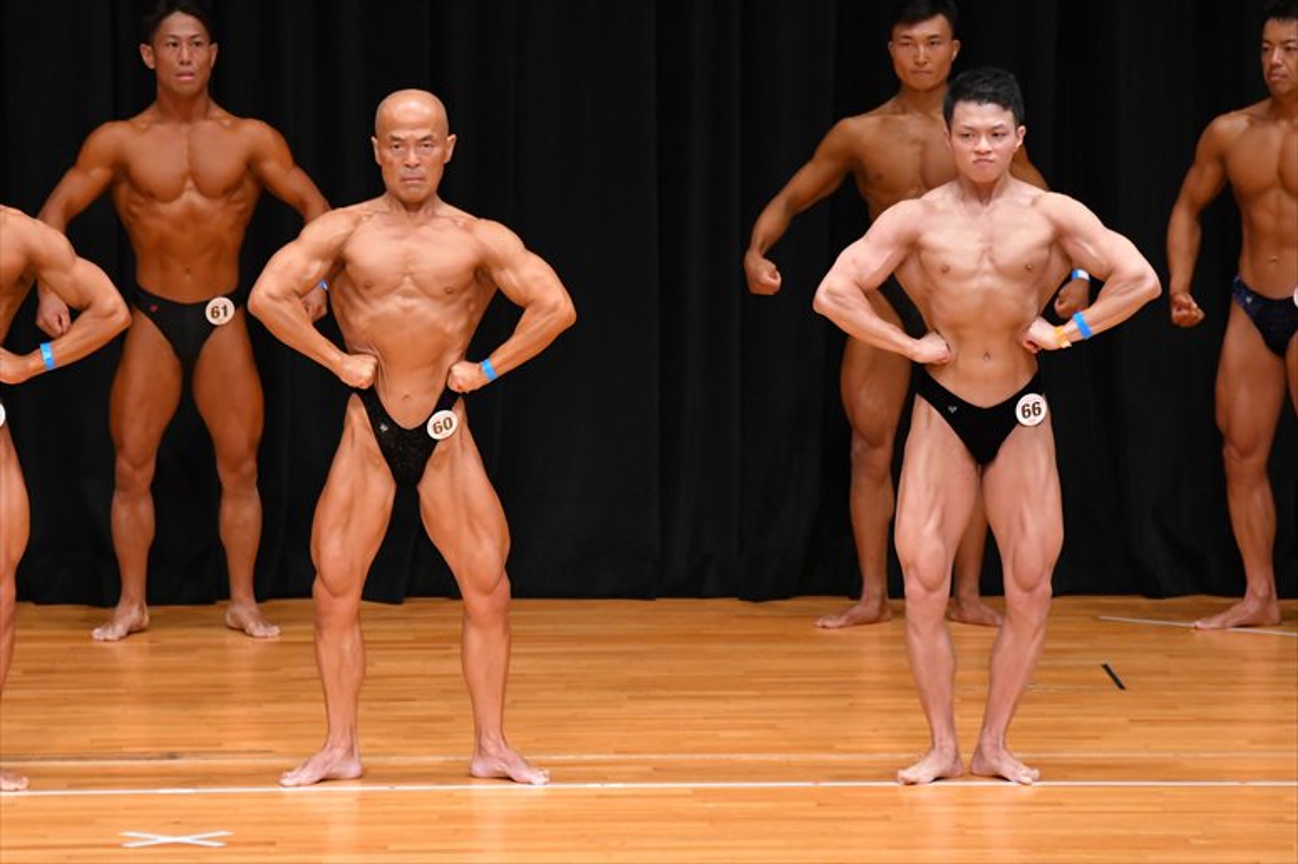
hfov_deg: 7.2
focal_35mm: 285
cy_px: 432
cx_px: 649
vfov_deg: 4.8
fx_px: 10271
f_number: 5.6
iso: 4000
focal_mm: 190
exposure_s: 1/400
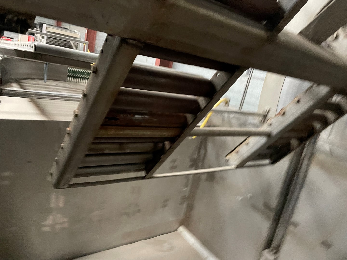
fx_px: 261
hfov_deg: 67.3
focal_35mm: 26
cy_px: 130
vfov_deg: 53.1
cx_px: 174
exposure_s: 1/30
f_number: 1.6
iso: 640
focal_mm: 4.2
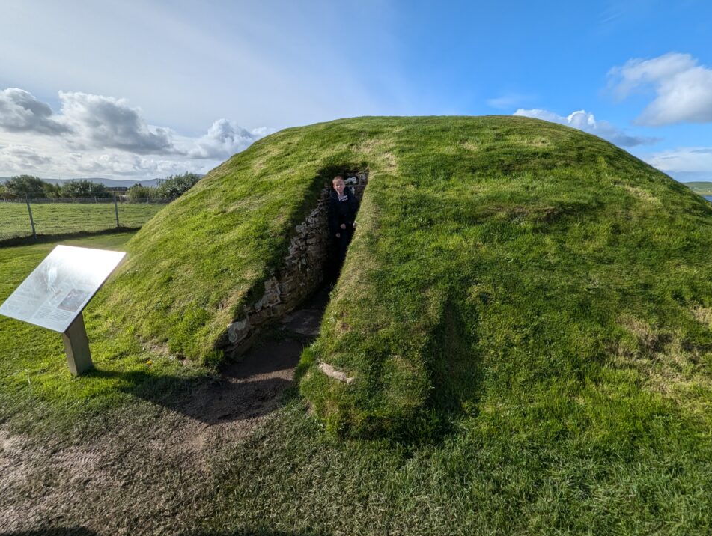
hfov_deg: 101.9
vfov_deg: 85.8
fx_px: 288
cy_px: 265
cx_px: 370
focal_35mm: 14
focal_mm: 1.95
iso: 49
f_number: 2.2
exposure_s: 1/3125
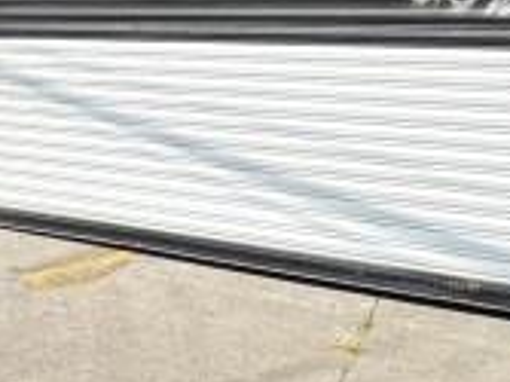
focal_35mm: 86
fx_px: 1266
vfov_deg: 14.1
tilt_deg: +19.2
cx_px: -177
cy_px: -410
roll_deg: +0.2
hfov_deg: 20.5
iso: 40
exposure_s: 1/713
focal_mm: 2.22
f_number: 2.2
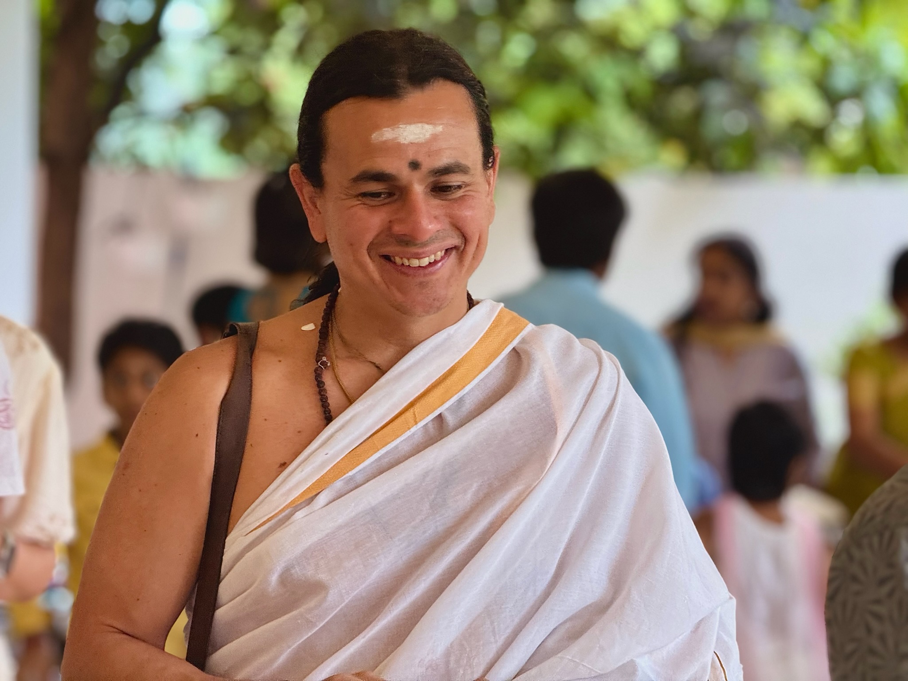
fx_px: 3148
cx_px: 454
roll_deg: -1.2
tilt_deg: -1.5
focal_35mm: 120
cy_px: 340
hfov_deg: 16.4
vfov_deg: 12.3
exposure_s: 1/50
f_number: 2.8
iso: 250
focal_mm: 15.66
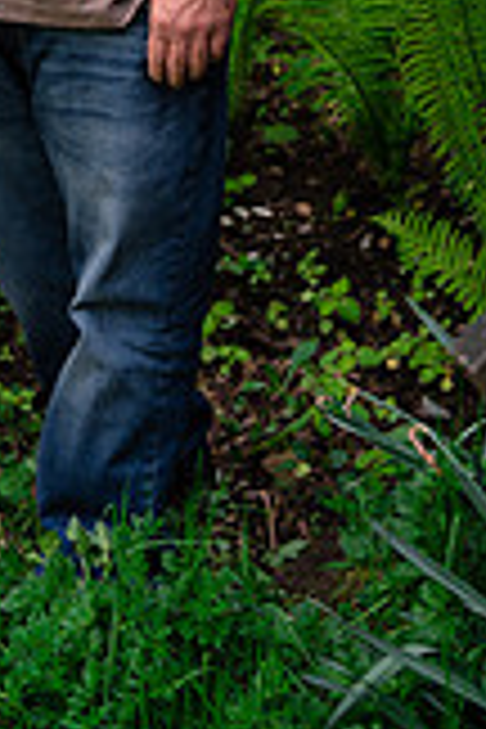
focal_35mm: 103
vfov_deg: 18.3
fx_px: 2086
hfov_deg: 13.1
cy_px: -261
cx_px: -4
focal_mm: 37
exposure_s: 1/250
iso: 100
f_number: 2.8
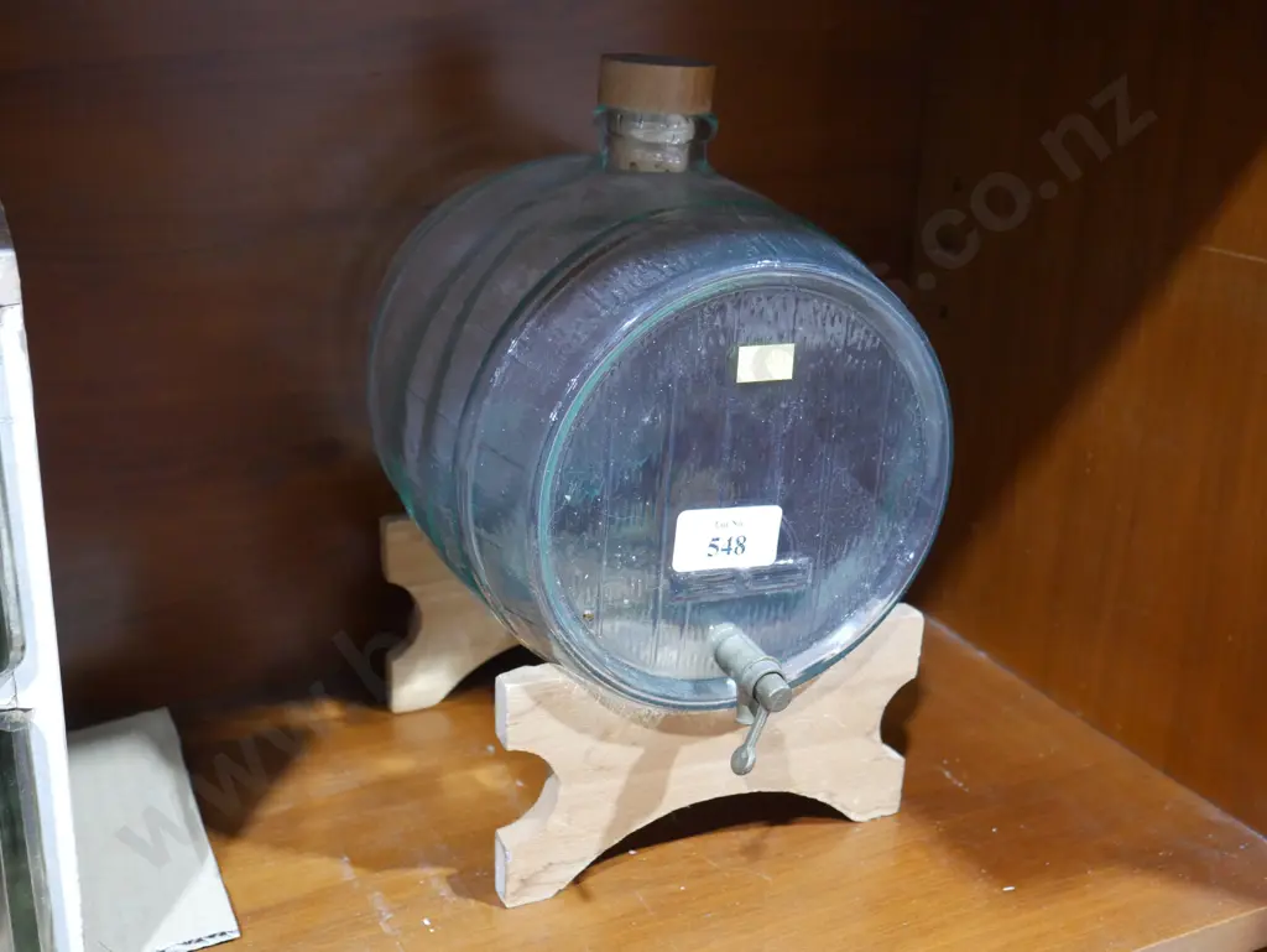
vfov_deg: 37.8
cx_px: 634
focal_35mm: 38
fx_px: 1392
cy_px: 476
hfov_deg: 49.0
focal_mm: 19
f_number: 4.5
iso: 2000
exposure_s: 1/60
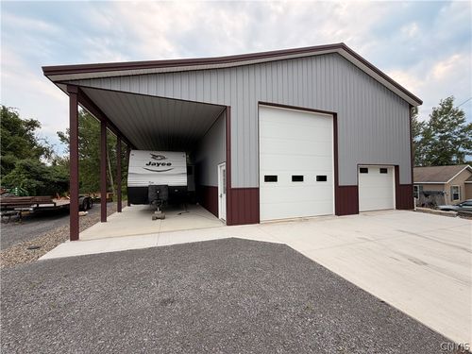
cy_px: 177
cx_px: 236
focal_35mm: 14
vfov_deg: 85.7
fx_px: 191
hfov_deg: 102.1
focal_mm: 2.22
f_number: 2.2
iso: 40
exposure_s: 1/770
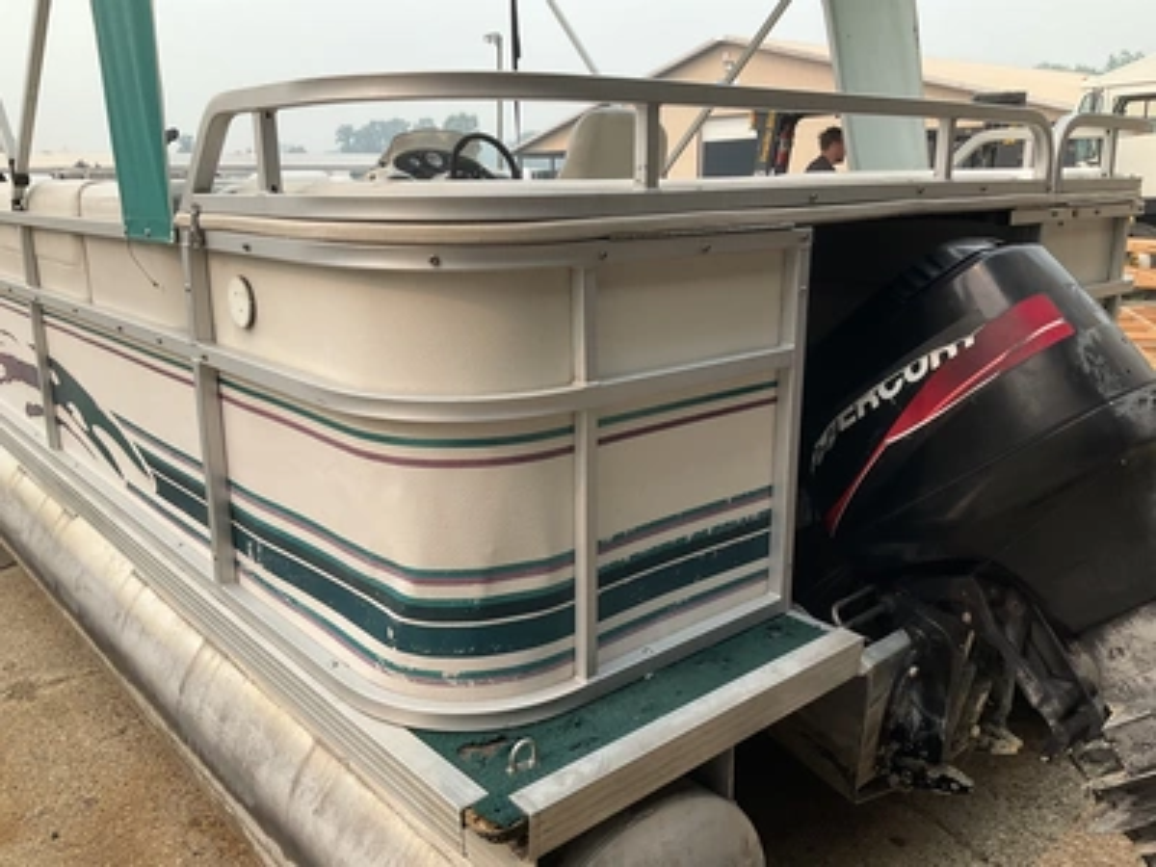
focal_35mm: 29
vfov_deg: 48.2
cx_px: 578
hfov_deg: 61.7
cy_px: 434
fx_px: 968
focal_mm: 3
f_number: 1.8
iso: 25
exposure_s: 1/534
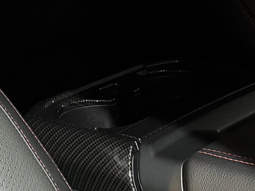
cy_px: 73
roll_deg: +1.5
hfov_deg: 13.3
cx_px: 60
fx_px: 1091
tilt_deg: -16.9
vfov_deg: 10.0
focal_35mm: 148
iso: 1250
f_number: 1.78
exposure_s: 1/30
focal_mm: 6.76
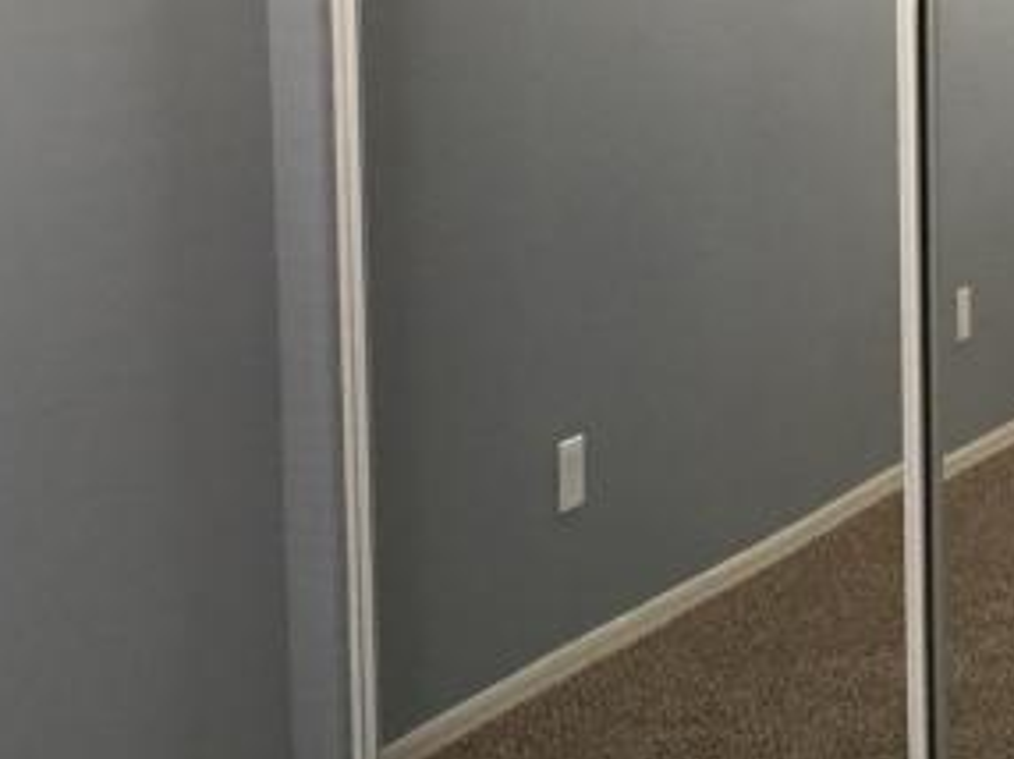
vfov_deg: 14.0
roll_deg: -0.2
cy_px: -4
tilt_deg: -6.5
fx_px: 3044
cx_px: 865
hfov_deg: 18.7
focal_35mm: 104
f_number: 2.2
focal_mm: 4.15
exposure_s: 1/30
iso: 125
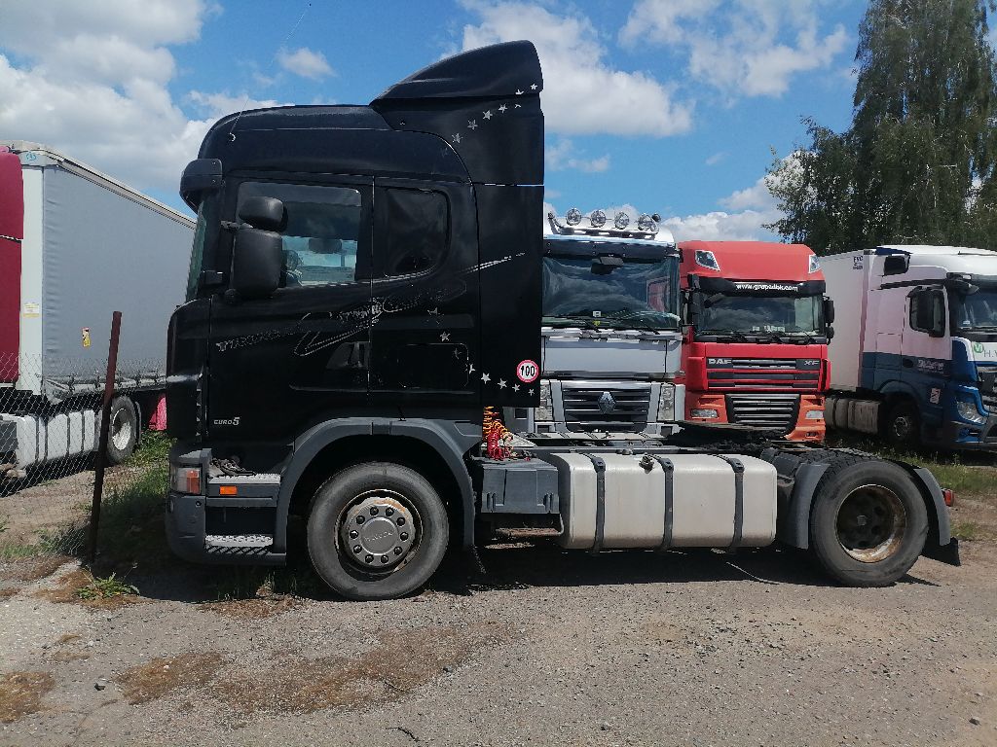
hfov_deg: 67.3
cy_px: 374
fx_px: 749
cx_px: 498
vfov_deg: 53.1
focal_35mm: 26
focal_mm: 4.25
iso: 50
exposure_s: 1/3300
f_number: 1.8
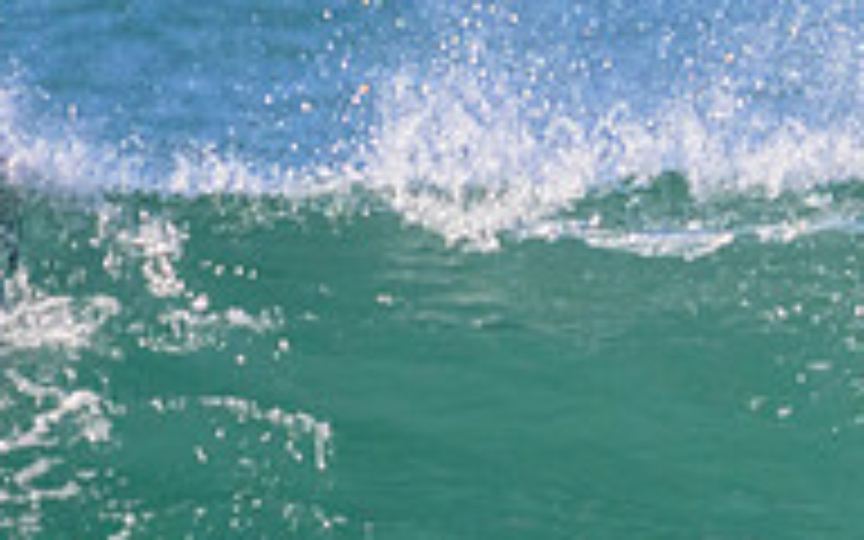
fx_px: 78693
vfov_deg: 0.4
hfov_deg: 0.6
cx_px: 859
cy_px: 538
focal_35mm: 3342
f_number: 11
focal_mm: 800
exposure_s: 1/2000
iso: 1400
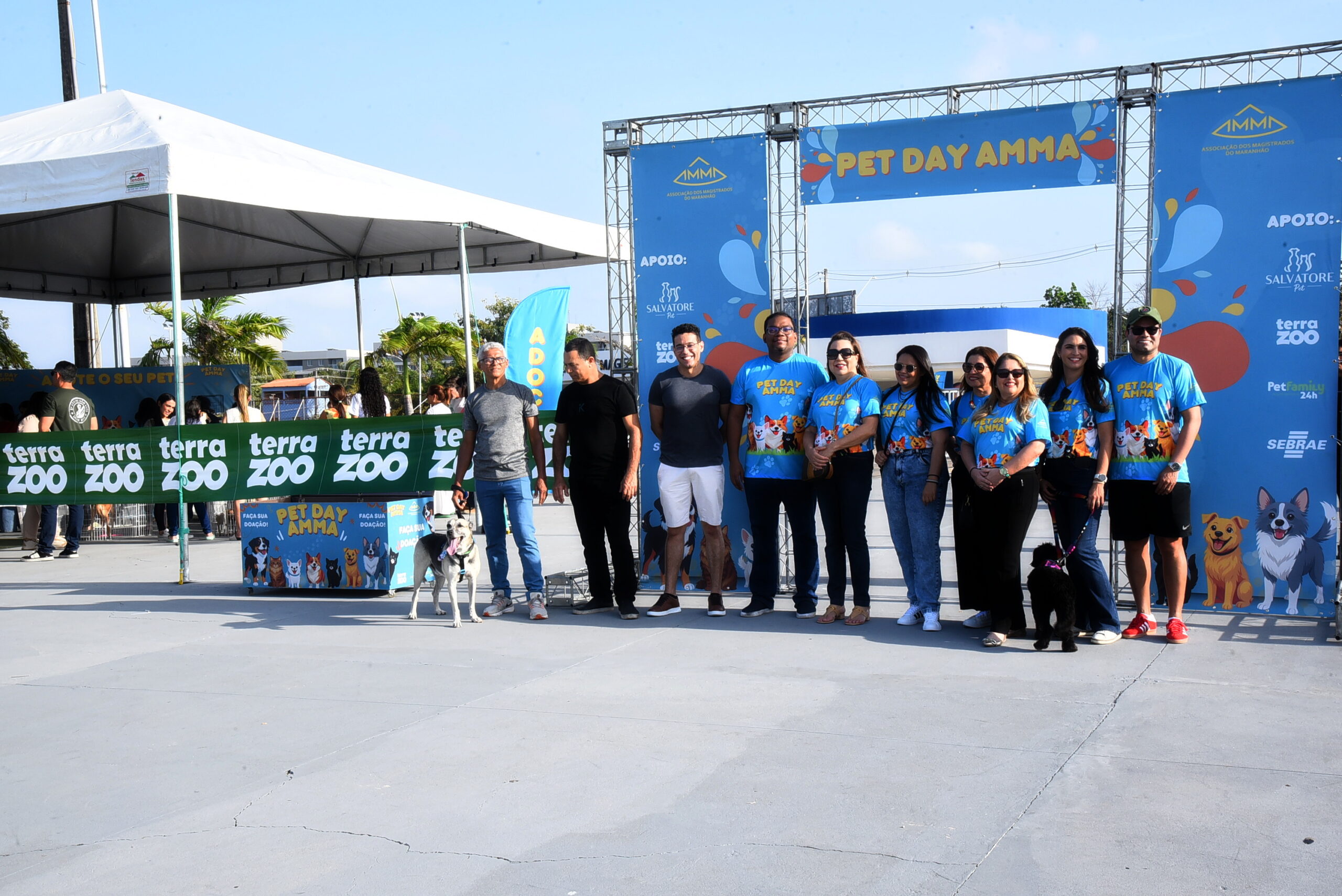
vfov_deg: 30.5
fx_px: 1641
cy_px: 448
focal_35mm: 44
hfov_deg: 44.5
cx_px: 671
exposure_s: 1/125
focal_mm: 44
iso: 1000
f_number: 22
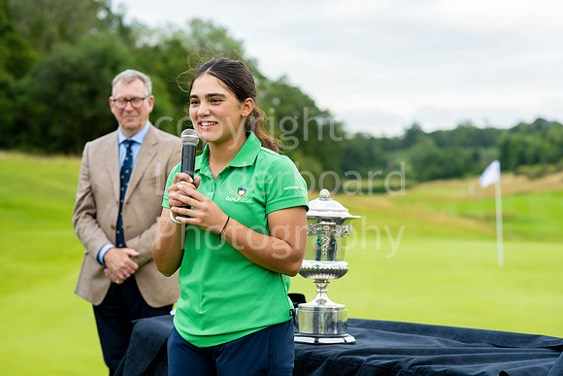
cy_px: 188
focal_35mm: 85
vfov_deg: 16.1
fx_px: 1330
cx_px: 282
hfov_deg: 23.9
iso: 400
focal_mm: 85
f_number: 4
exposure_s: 1/400
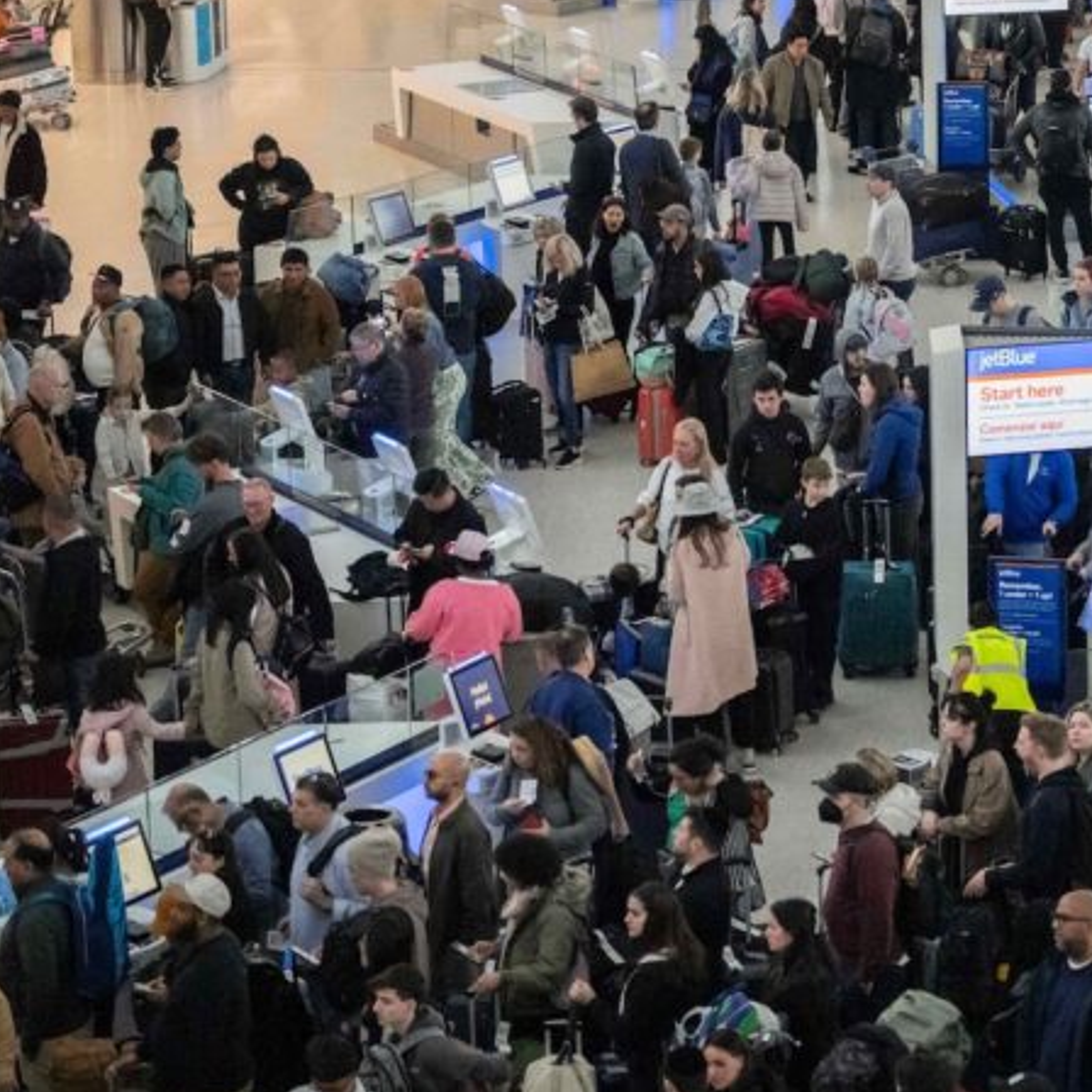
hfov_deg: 12.7
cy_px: 274
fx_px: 4854
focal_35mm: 136
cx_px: 1043
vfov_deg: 12.8
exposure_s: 1/1000
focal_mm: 70
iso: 10000
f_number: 2.8
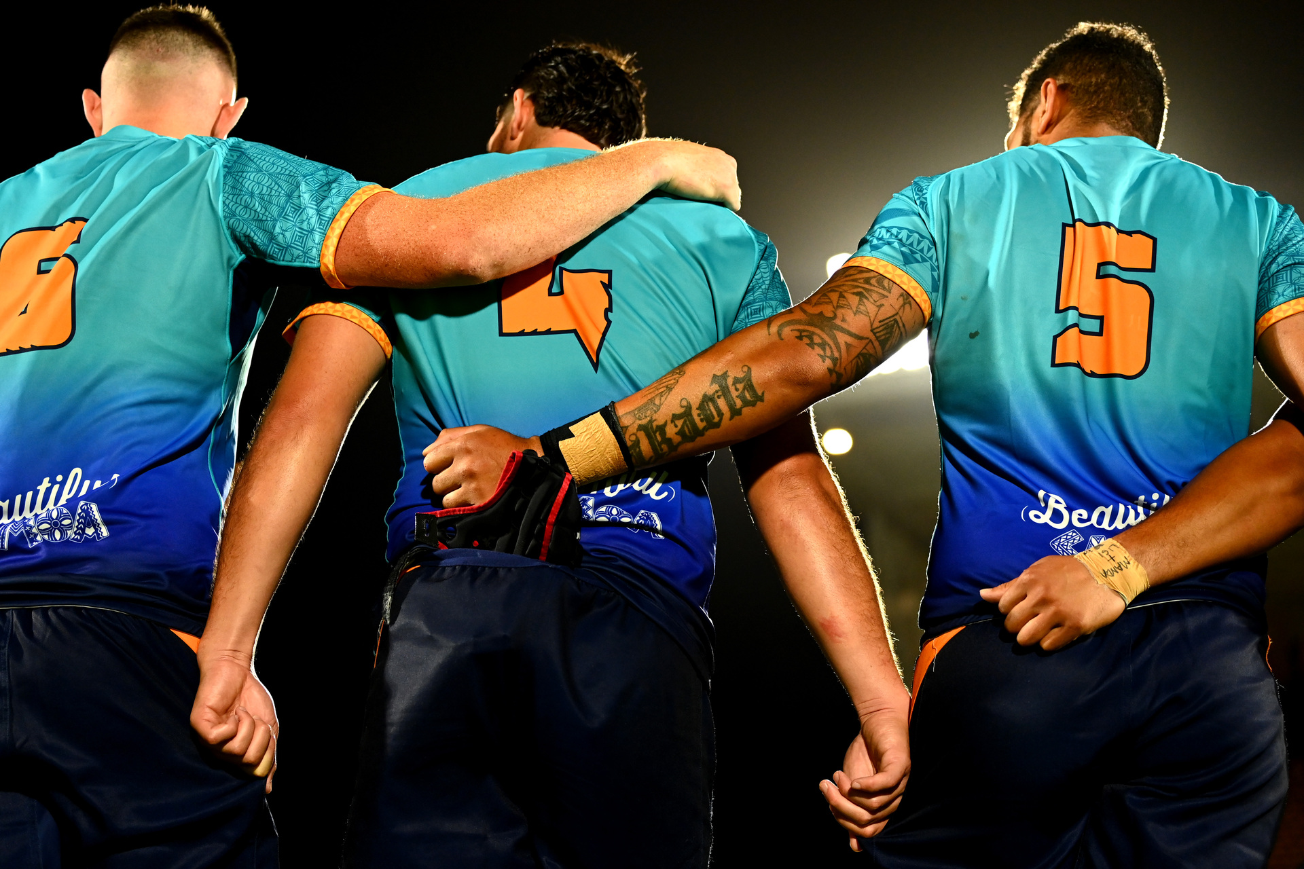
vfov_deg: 19.5
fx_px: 2535
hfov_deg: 28.8
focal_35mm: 70
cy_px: 434
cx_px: 652
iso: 3200
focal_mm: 70
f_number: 2.8
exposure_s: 1/1250
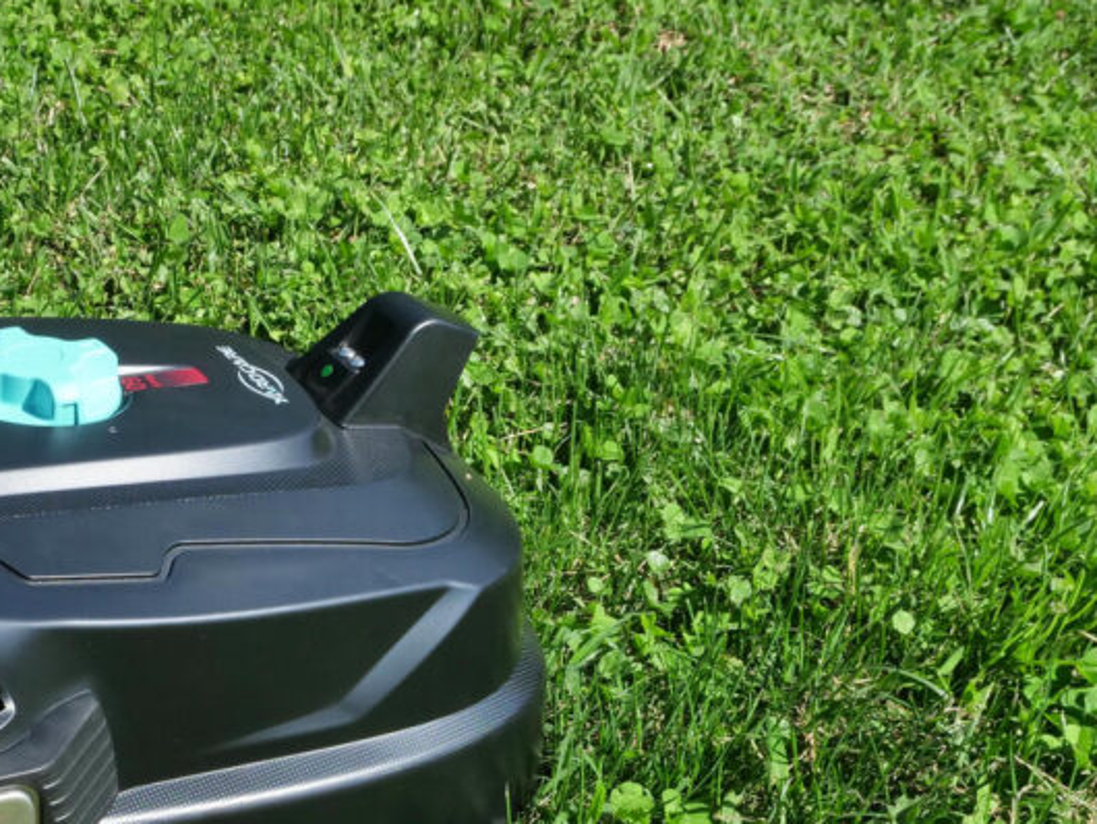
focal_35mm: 75
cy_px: 689
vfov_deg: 19.4
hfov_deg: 24.7
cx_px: -6
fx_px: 2378
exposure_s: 1/800
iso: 400
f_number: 8
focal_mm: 17
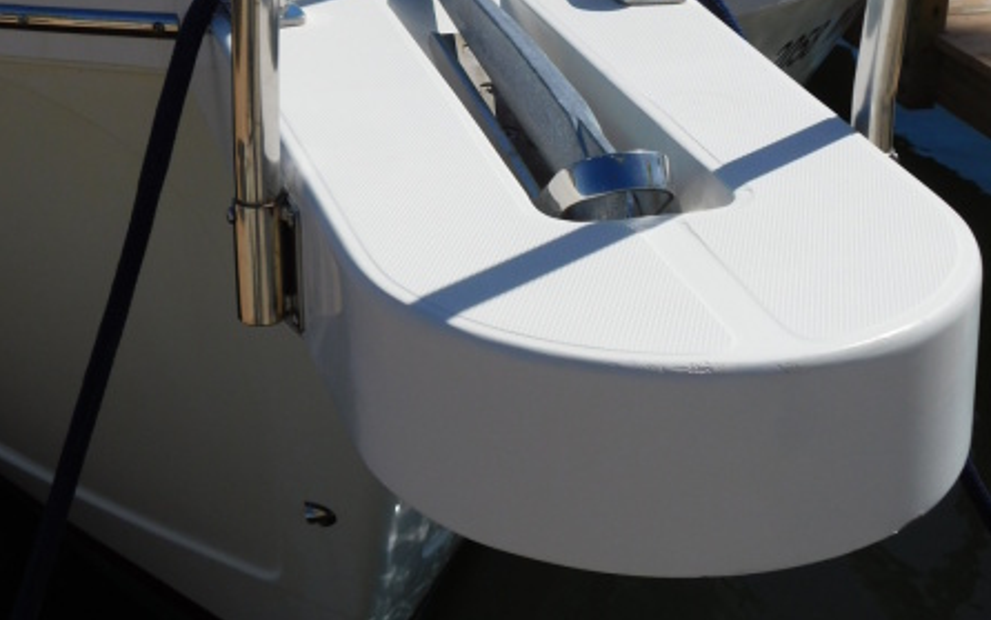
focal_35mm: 57
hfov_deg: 35.7
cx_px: 496
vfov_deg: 22.2
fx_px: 1540
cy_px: 47
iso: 125
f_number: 7.2
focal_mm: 7.1
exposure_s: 1/800
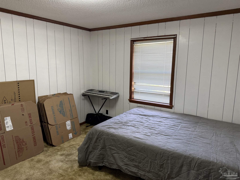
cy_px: 90
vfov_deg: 56.8
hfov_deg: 71.6
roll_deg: -0.5
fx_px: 166
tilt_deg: -8.0
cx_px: 120
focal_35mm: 24
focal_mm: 6.76
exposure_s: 1/91
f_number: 1.78
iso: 200
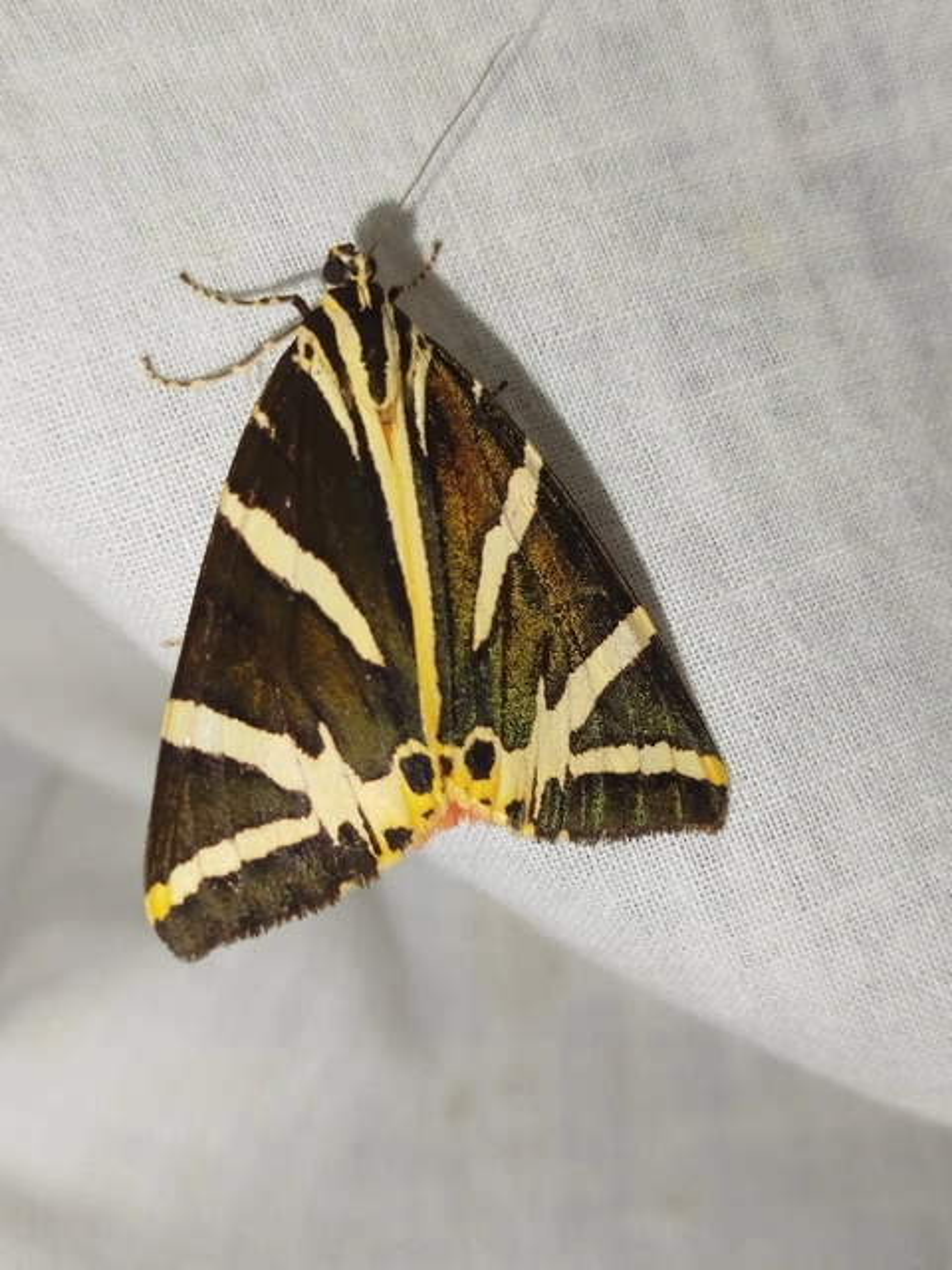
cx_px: 476
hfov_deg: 32.2
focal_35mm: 45
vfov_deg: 42.1
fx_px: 1650
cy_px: 635
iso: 80
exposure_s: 1/50
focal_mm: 5.31
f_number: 1.7
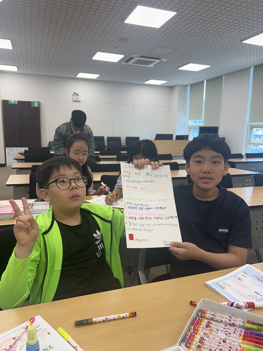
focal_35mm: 26
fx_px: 263
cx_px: 132
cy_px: 176
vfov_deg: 67.3
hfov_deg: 53.1
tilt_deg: -9.1
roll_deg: -0.5
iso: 64
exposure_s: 1/120
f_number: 1.5
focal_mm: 5.7
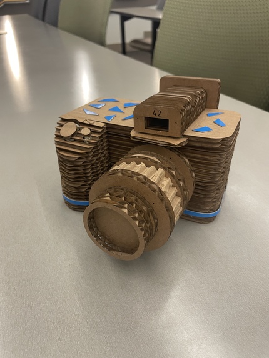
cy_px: 179
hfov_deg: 53.1
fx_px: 269
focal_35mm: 26
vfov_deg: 67.3
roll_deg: +1.9
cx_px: 134
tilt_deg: -33.4
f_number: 1.6
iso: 200
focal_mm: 4.2
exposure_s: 1/60
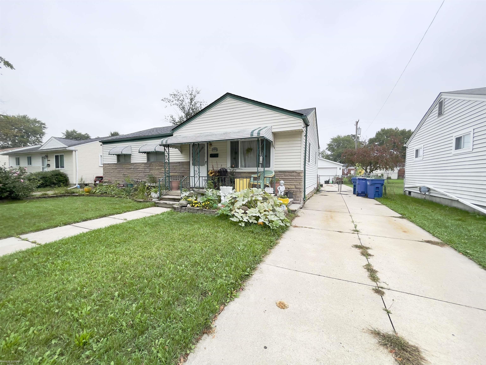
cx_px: 243
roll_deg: -0.4
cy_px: 182
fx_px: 183
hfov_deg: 106.2
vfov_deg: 89.9
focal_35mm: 13
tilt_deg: -2.4
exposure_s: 1/114
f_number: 2.4
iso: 25
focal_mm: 1.54
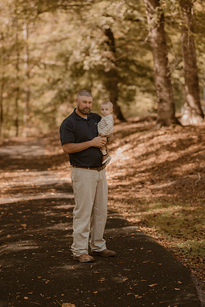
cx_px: 102
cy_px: 154
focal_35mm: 85
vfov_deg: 23.9
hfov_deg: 16.1
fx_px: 726
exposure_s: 1/800
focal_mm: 85
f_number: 1.8
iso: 320
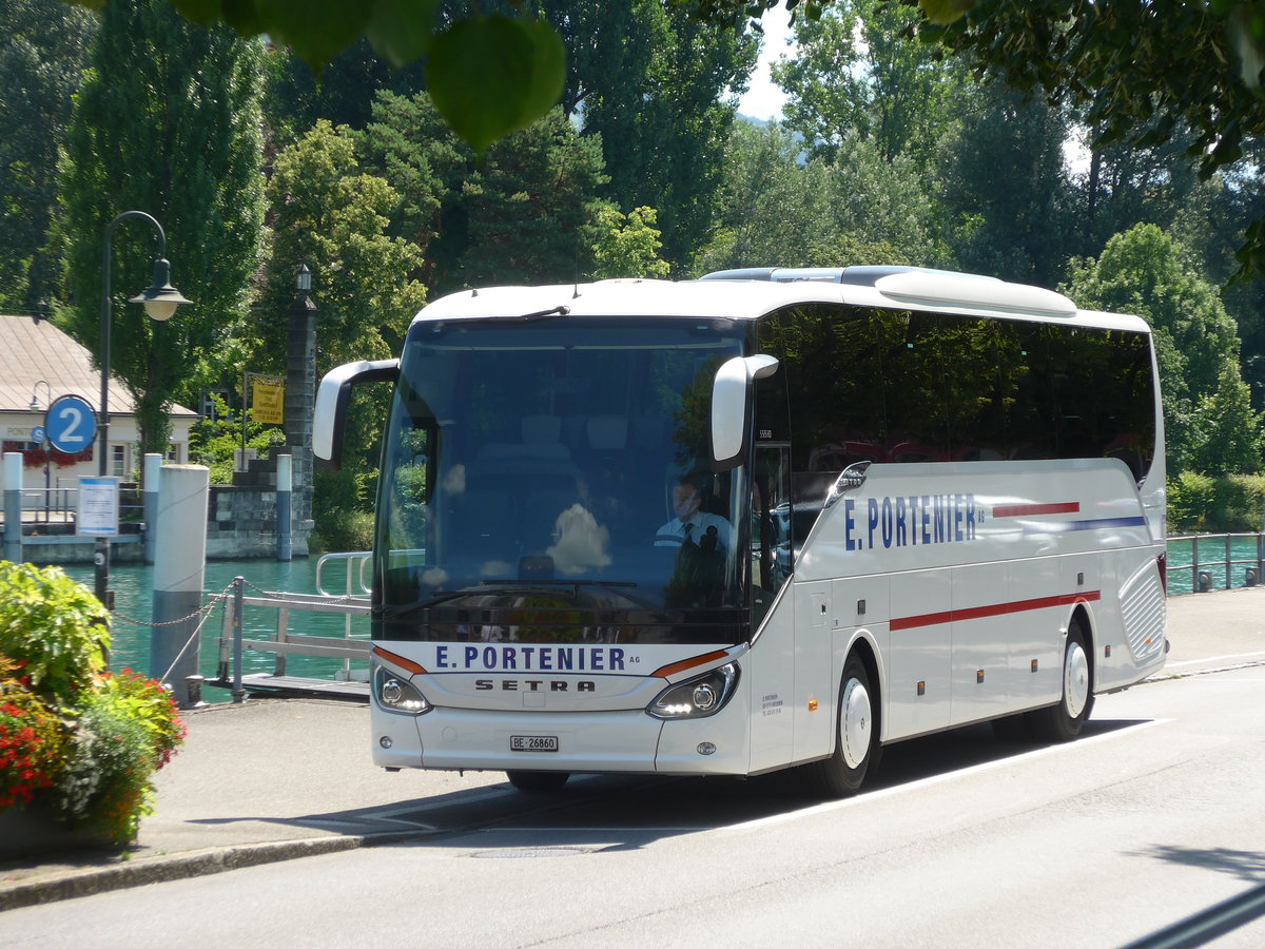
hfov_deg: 15.9
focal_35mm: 124
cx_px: 632
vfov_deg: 12.0
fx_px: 4531
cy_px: 474
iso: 80
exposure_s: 1/200
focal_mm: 24.3
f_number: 5.2
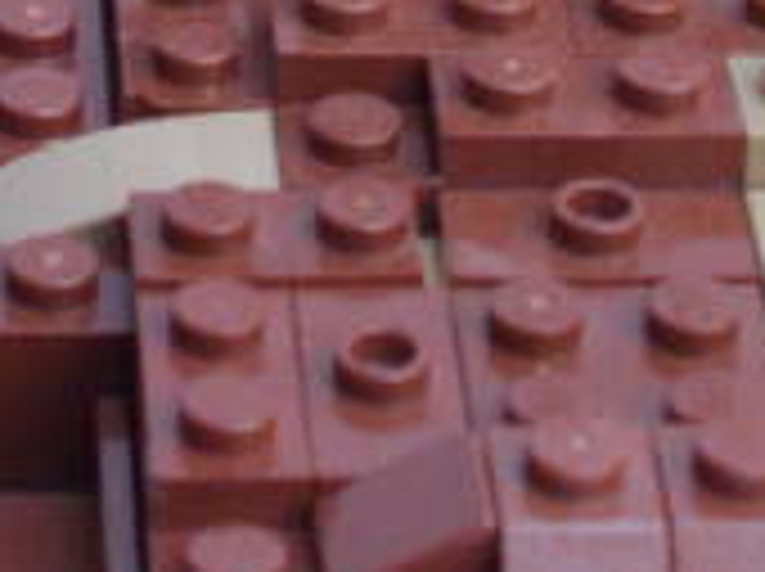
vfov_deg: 5.5
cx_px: 216
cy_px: -547
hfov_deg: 7.5
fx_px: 5848
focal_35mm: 265
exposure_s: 1/30
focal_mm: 9
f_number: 4.5
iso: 160
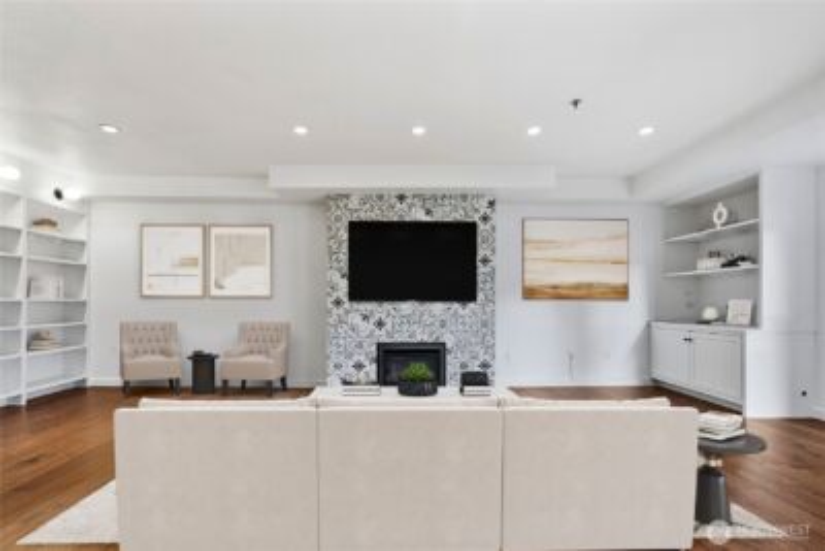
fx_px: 367
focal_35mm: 16
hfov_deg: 96.7
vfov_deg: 73.8
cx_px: 412
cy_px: 276
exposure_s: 1/3.33
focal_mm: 16
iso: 100
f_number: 11
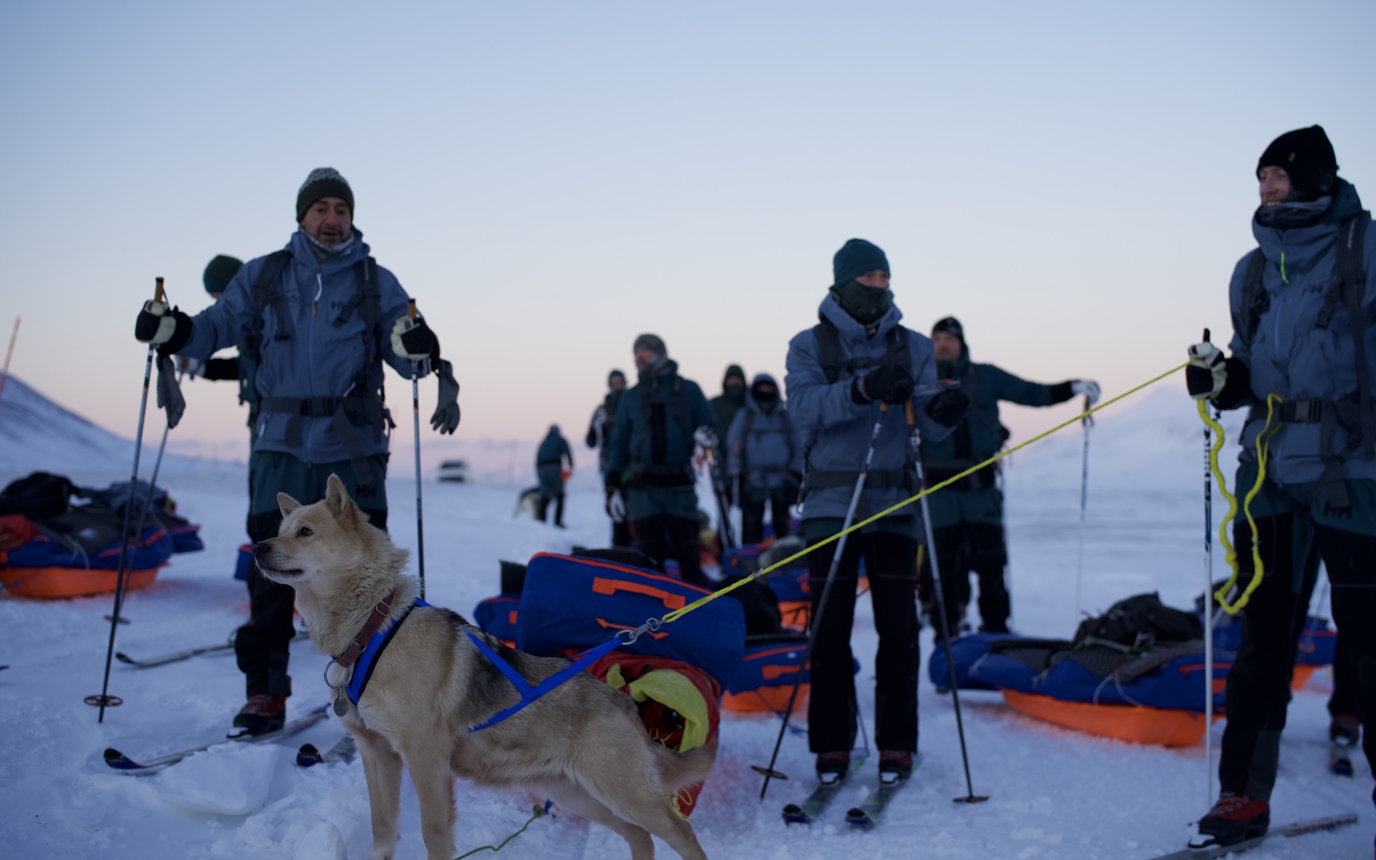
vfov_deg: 24.9
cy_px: 425
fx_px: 1950
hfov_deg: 38.9
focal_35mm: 52
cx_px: 682
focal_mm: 50
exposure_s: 1/1000
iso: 500
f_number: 2.5
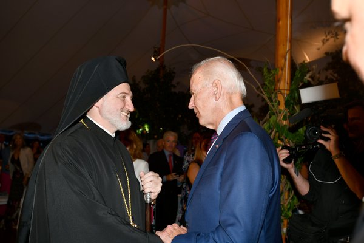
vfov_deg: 37.9
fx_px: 354
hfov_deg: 54.4
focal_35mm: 35
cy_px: 122
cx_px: 182
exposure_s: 1/60
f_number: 6.3
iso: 500
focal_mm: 35
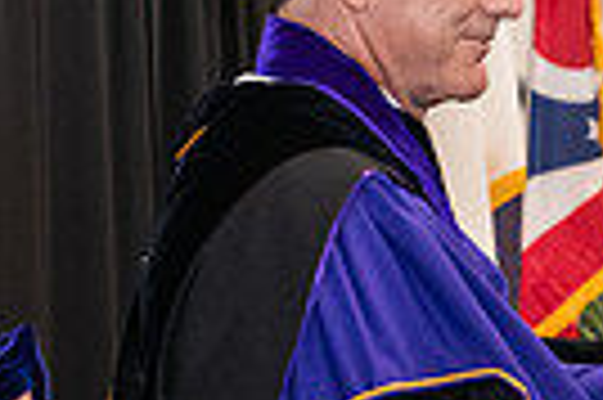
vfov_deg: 4.8
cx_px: 644
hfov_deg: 7.2
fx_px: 4785
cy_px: 133
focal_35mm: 286
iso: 2500
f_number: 5
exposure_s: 1/125
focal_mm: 66
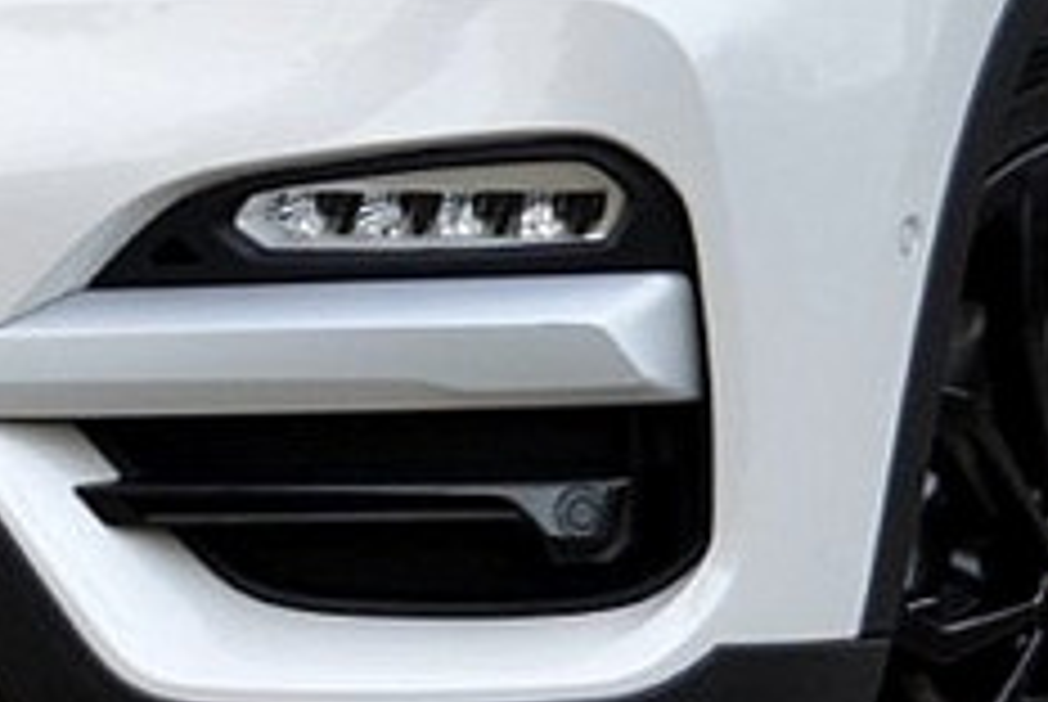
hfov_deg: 9.1
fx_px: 6529
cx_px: 103
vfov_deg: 6.1
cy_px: -101
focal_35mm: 224
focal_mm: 34
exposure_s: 1/125
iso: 400
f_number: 4.5
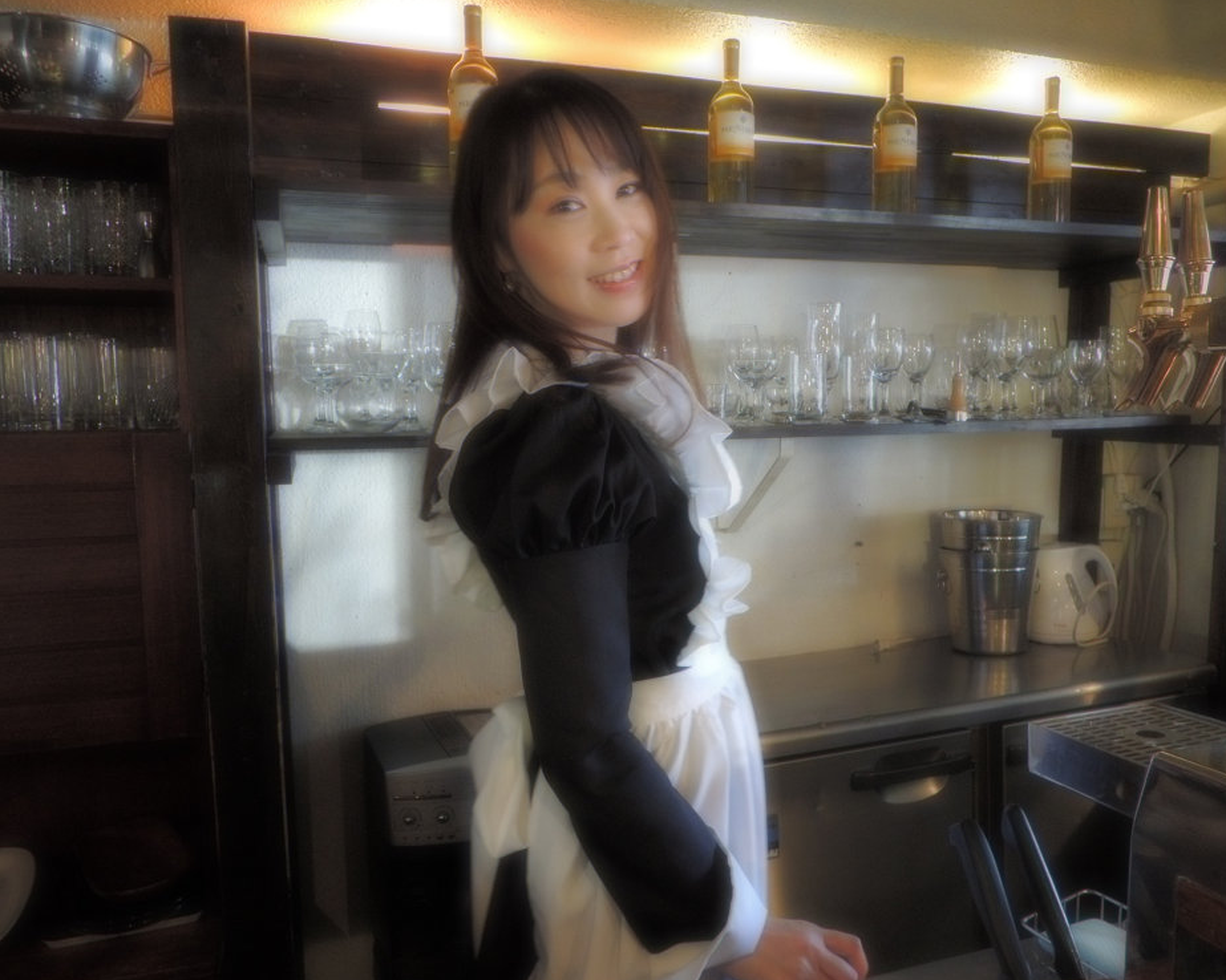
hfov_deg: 66.0
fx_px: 943
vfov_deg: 54.9
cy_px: 506
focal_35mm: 26
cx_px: 647
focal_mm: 4.3
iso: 400
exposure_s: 1/20
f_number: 2.8
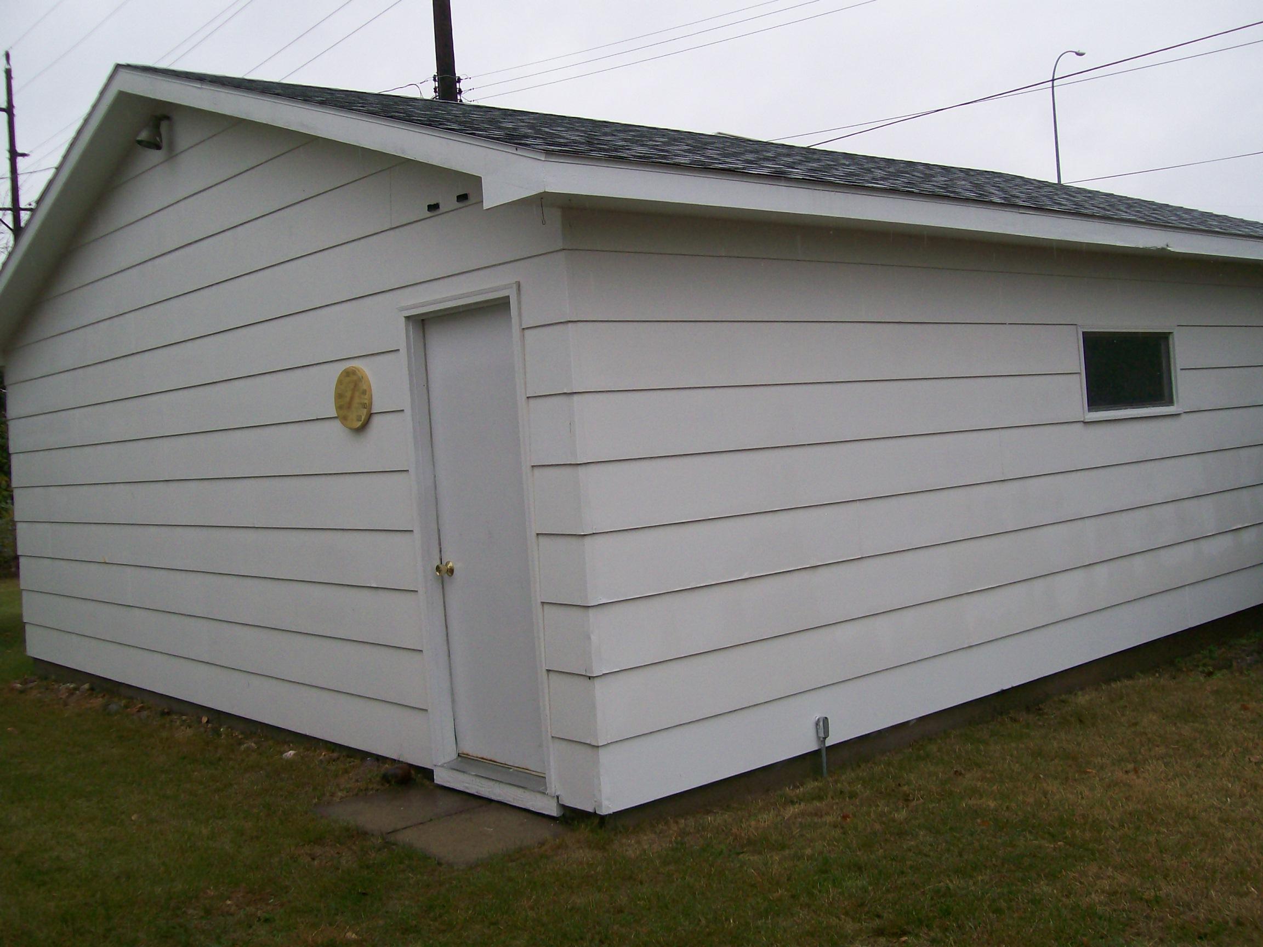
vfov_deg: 39.7
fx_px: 1313
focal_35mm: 36
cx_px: 632
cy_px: 474
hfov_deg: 51.4
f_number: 2.7
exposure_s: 1/295
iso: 80
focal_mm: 6
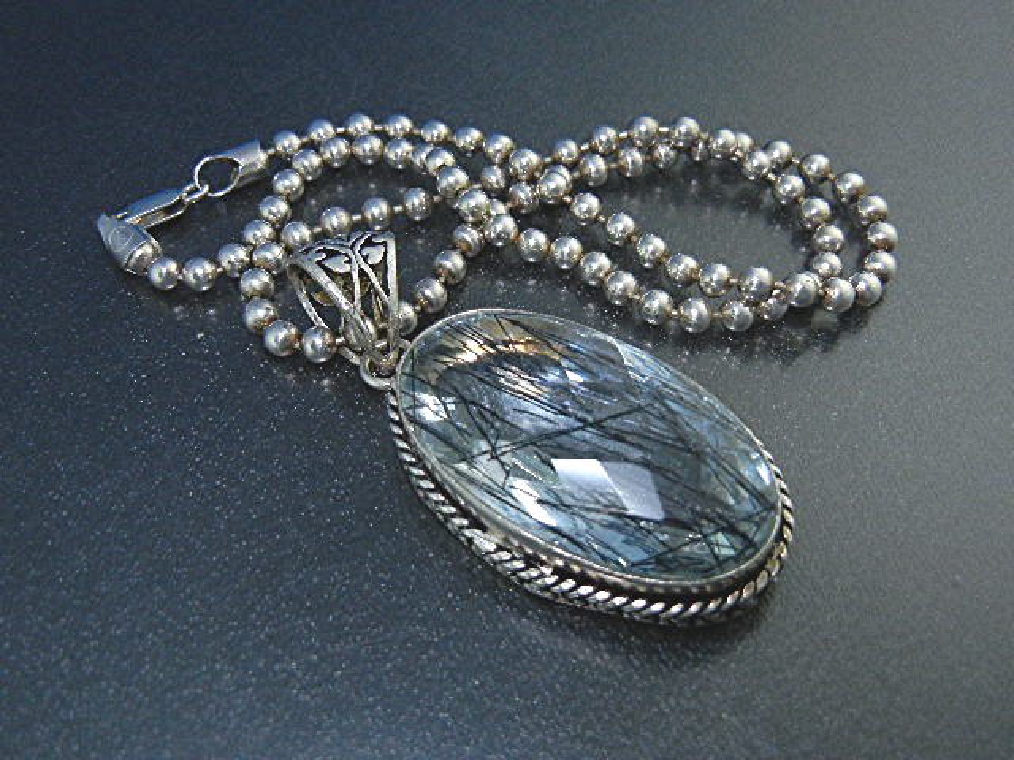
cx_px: 507
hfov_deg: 47.9
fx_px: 1142
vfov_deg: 36.8
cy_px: 380
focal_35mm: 39
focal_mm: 7.1
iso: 422
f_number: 7.4
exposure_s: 1/30
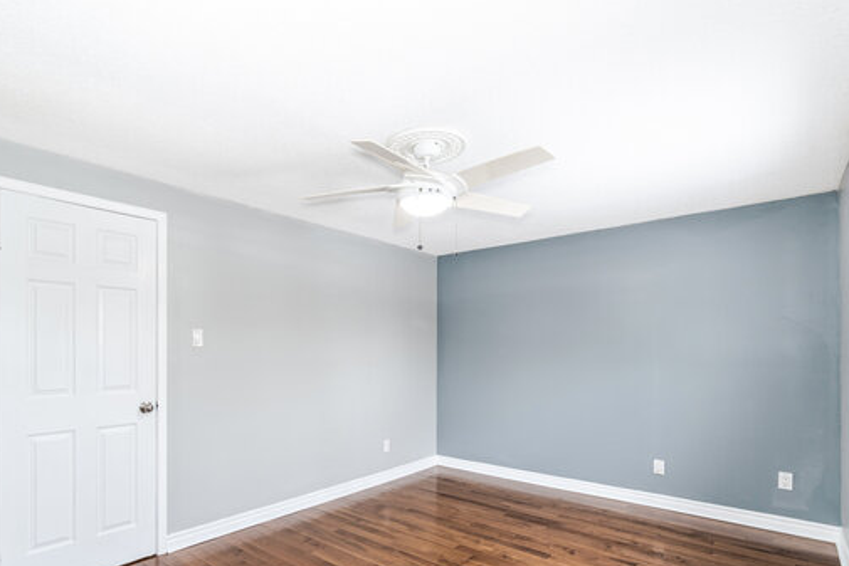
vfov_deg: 63.7
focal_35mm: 19
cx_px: 365
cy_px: 354
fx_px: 448
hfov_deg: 86.4
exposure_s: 1/3
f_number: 7.1
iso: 50
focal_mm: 10
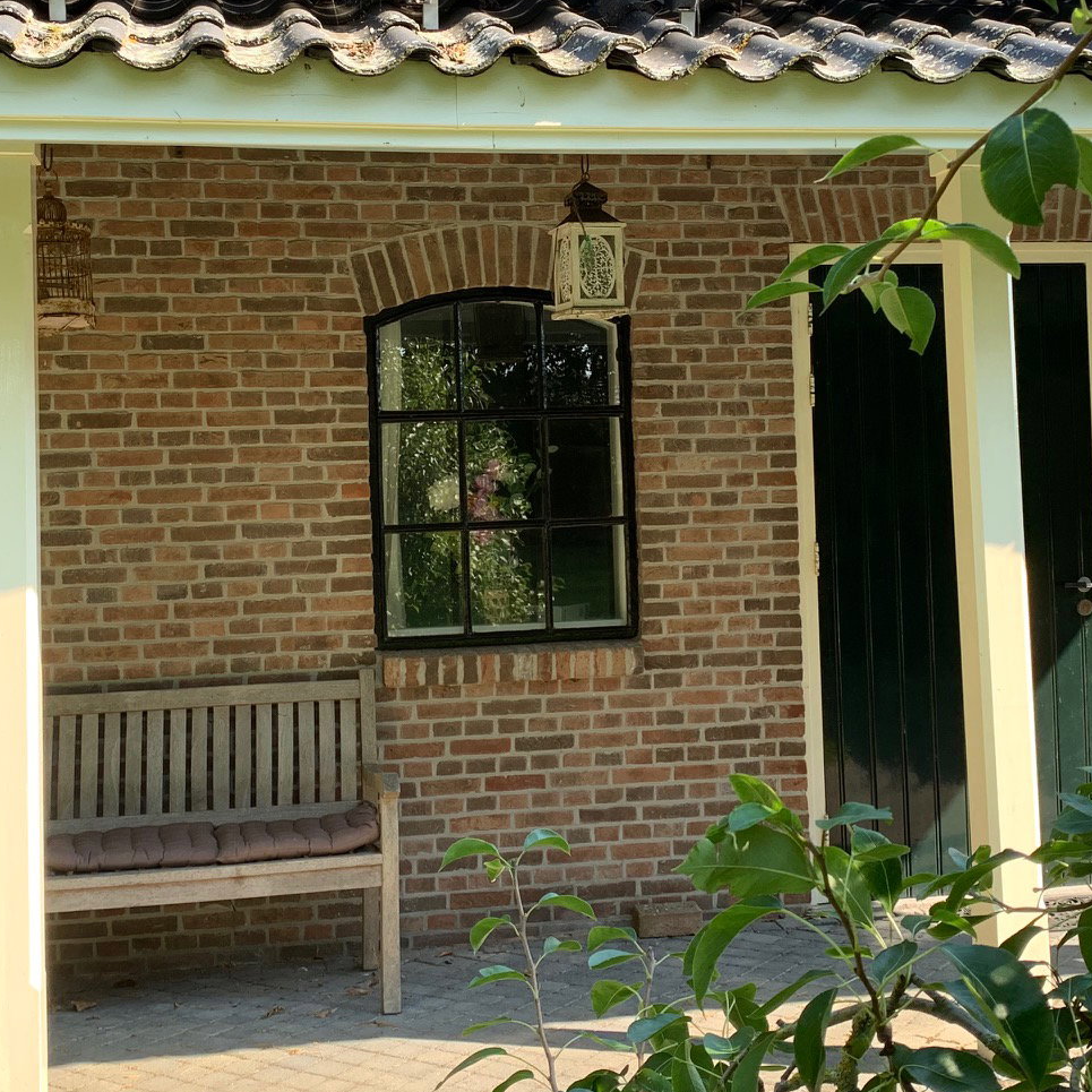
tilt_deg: +2.0
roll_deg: +1.1
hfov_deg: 35.4
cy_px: 435
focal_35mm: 48
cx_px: 535
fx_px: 1713
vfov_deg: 35.2
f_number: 1.8
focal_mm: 4.25
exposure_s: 1/271
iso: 25
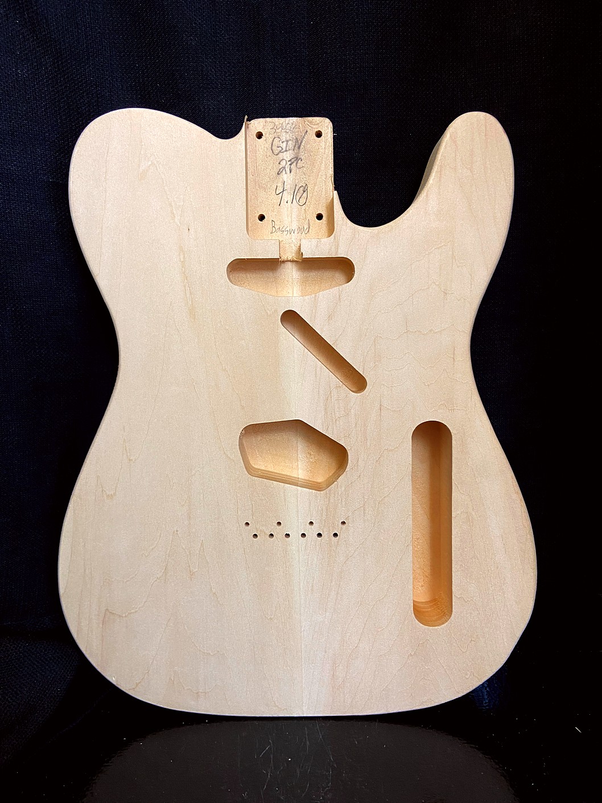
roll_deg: +1.6
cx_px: 301
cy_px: 402
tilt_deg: -8.5
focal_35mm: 26
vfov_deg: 67.3
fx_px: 603
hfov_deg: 53.1
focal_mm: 4.25
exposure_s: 1/60
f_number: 1.8
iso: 100
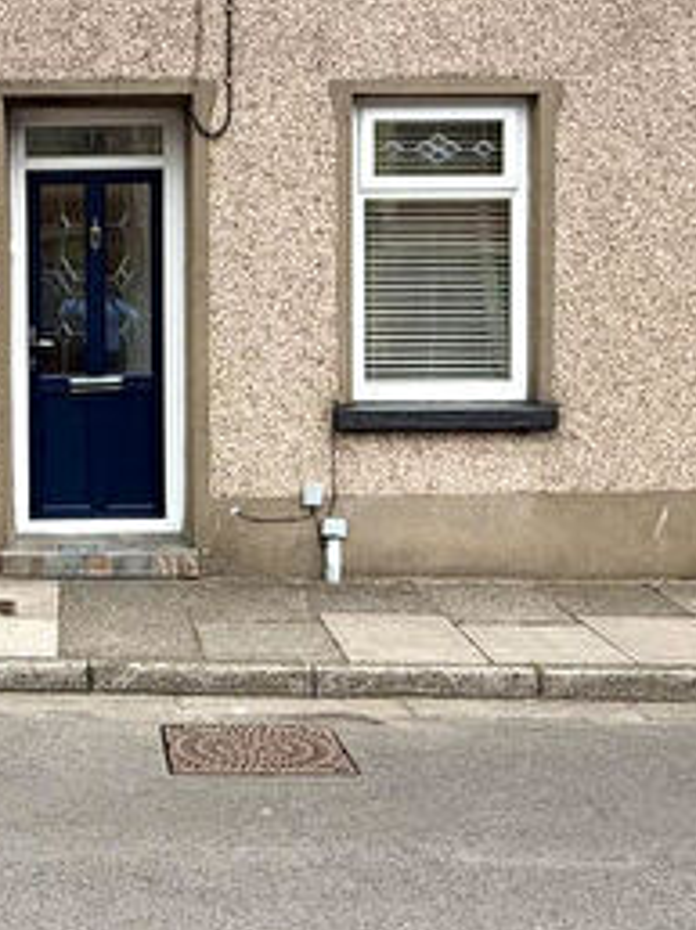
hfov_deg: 35.2
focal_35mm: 38
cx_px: 54
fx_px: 1020
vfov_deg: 43.6
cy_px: 49
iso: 50
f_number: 2.2
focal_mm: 2.22
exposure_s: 1/486
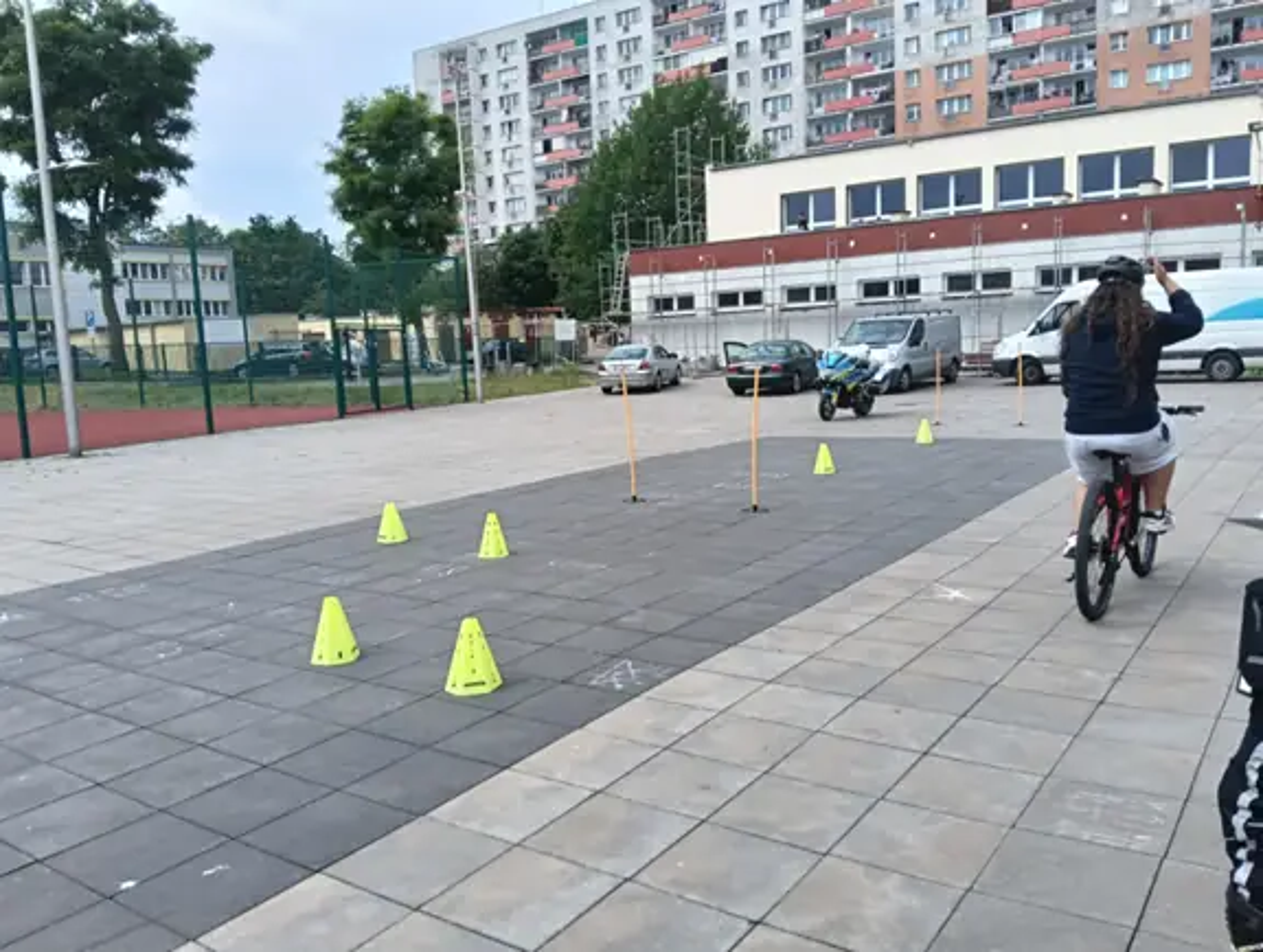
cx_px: 632
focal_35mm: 27
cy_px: 476
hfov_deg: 65.2
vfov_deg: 51.5
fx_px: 987
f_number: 1.8
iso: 64
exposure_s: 1/754
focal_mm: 3.98
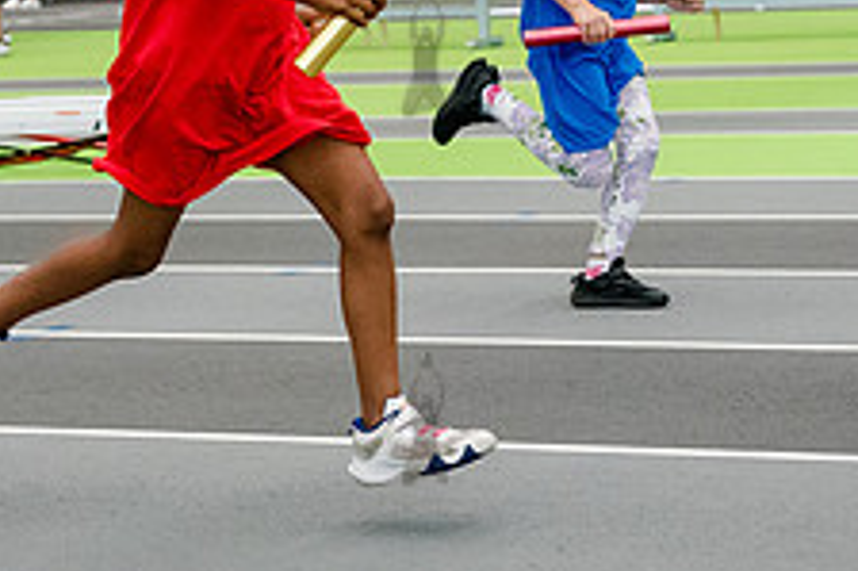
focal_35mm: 149
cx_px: 347
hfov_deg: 13.8
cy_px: 127
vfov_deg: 9.2
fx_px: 3548
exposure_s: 1/1000
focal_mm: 52
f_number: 4
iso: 6400
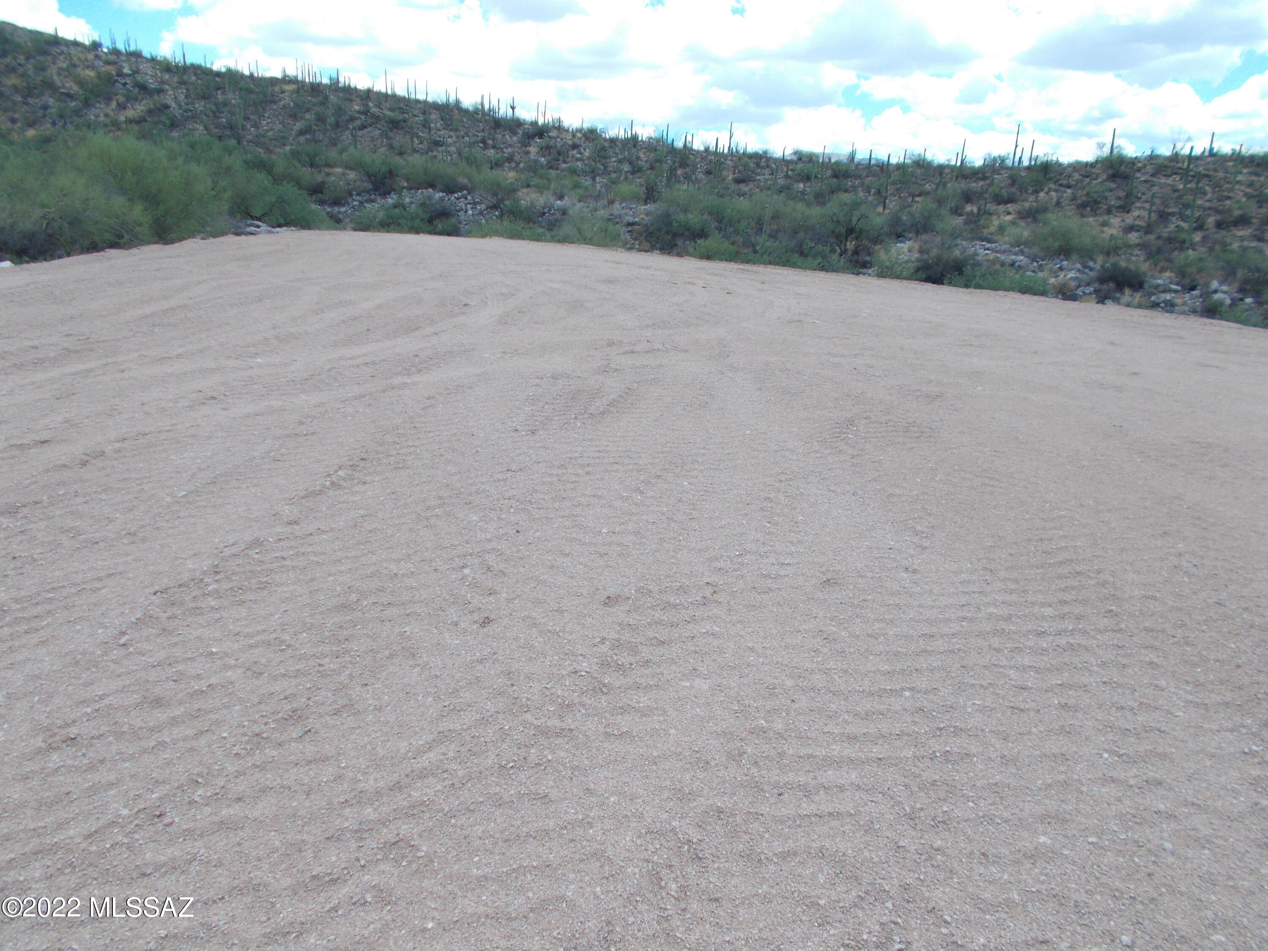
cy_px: 476
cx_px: 634
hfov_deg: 67.3
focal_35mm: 26
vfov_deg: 53.1
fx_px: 952
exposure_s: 1/80
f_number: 8
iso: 80
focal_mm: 4.6
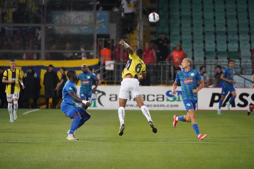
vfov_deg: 3.4
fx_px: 2822
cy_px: 84
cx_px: 127
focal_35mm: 400
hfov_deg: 5.2
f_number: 5.6
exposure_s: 1/2000
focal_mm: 400
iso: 12800
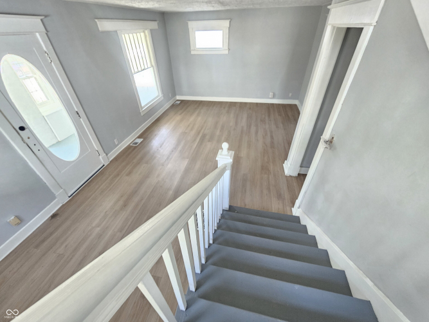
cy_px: 161
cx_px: 214
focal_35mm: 13
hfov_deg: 106.2
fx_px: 161
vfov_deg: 89.9
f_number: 2.2
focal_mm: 2.2
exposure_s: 1/30
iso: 320
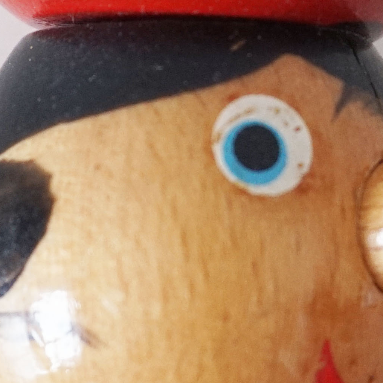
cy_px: 92
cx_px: 314
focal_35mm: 164
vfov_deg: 10.6
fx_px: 2053
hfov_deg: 10.6
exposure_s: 1/160
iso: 640
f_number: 4.5
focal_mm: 24
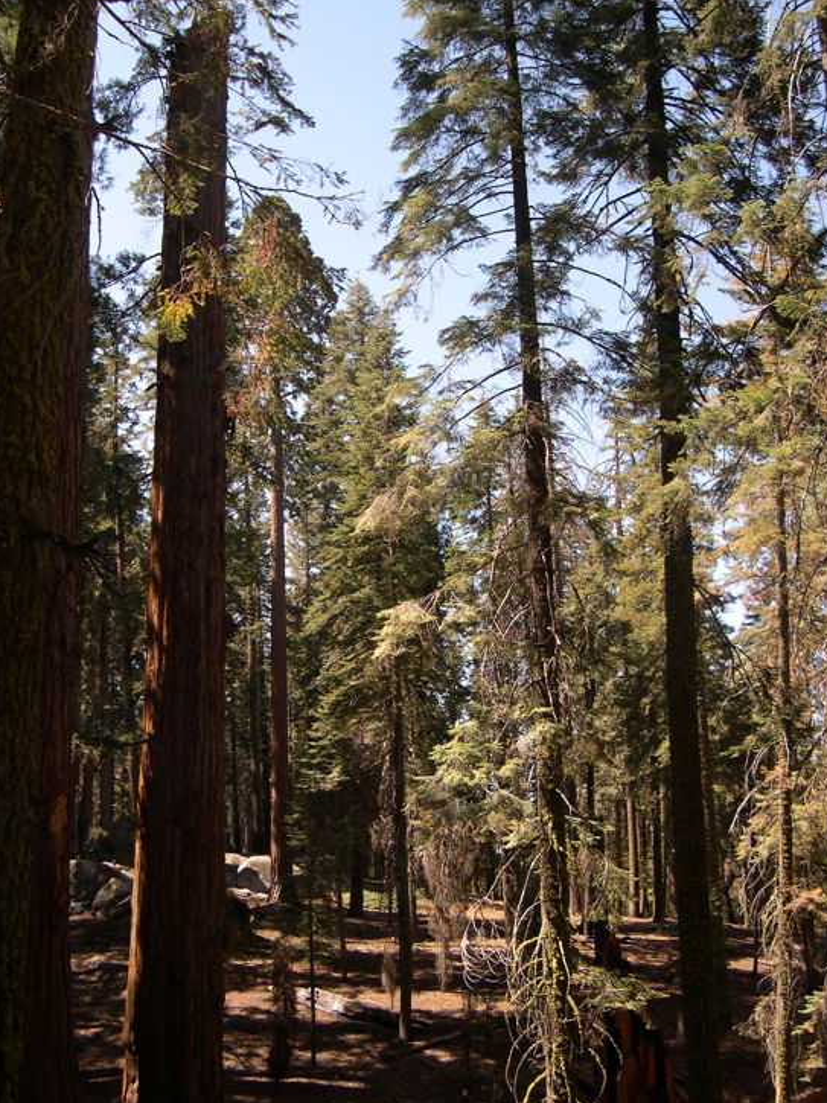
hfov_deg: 34.3
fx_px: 1338
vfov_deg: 44.7
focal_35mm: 42
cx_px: 402
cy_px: 498
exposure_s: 1/508
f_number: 2.8
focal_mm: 8
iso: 100
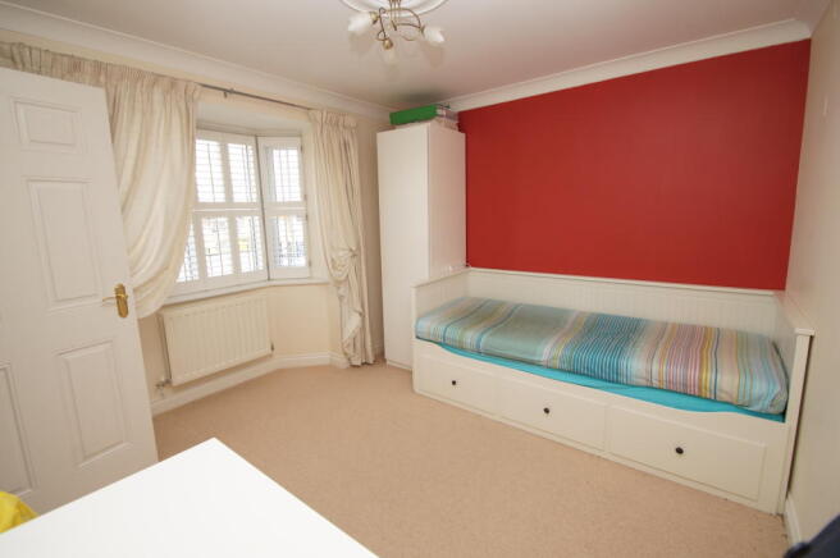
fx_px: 350
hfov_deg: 100.4
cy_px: 279
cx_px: 420
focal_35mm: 15
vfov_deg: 77.2
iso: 500
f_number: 4
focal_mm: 10
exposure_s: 1/160
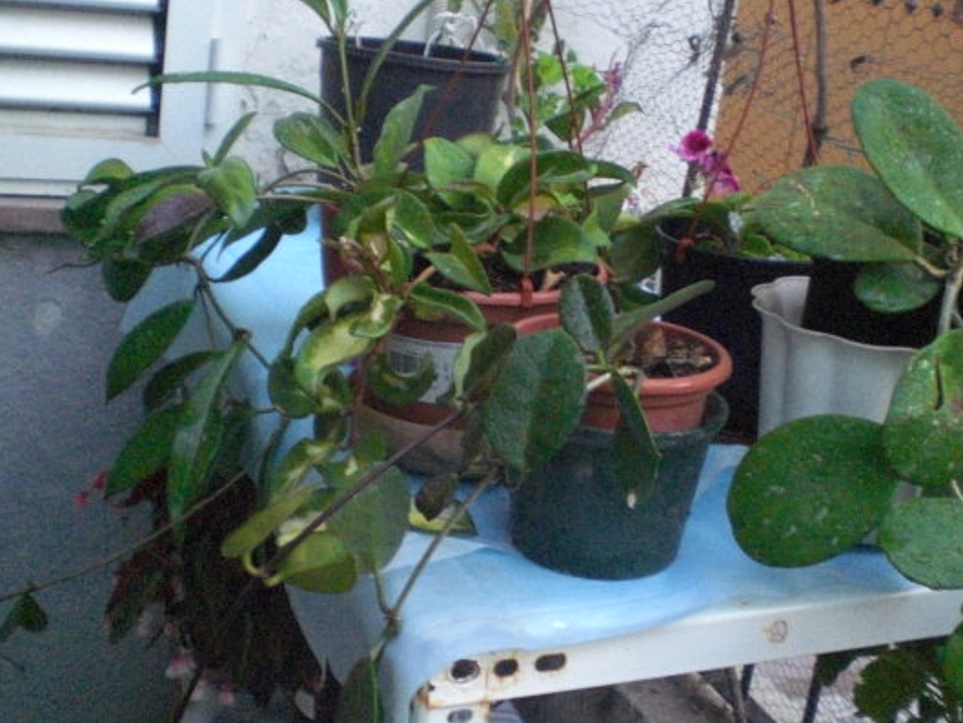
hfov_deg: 41.1
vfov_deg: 31.5
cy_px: 315
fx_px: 1280
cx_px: 548
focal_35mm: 46
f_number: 3.1
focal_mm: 6.3
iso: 800
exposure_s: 1/60
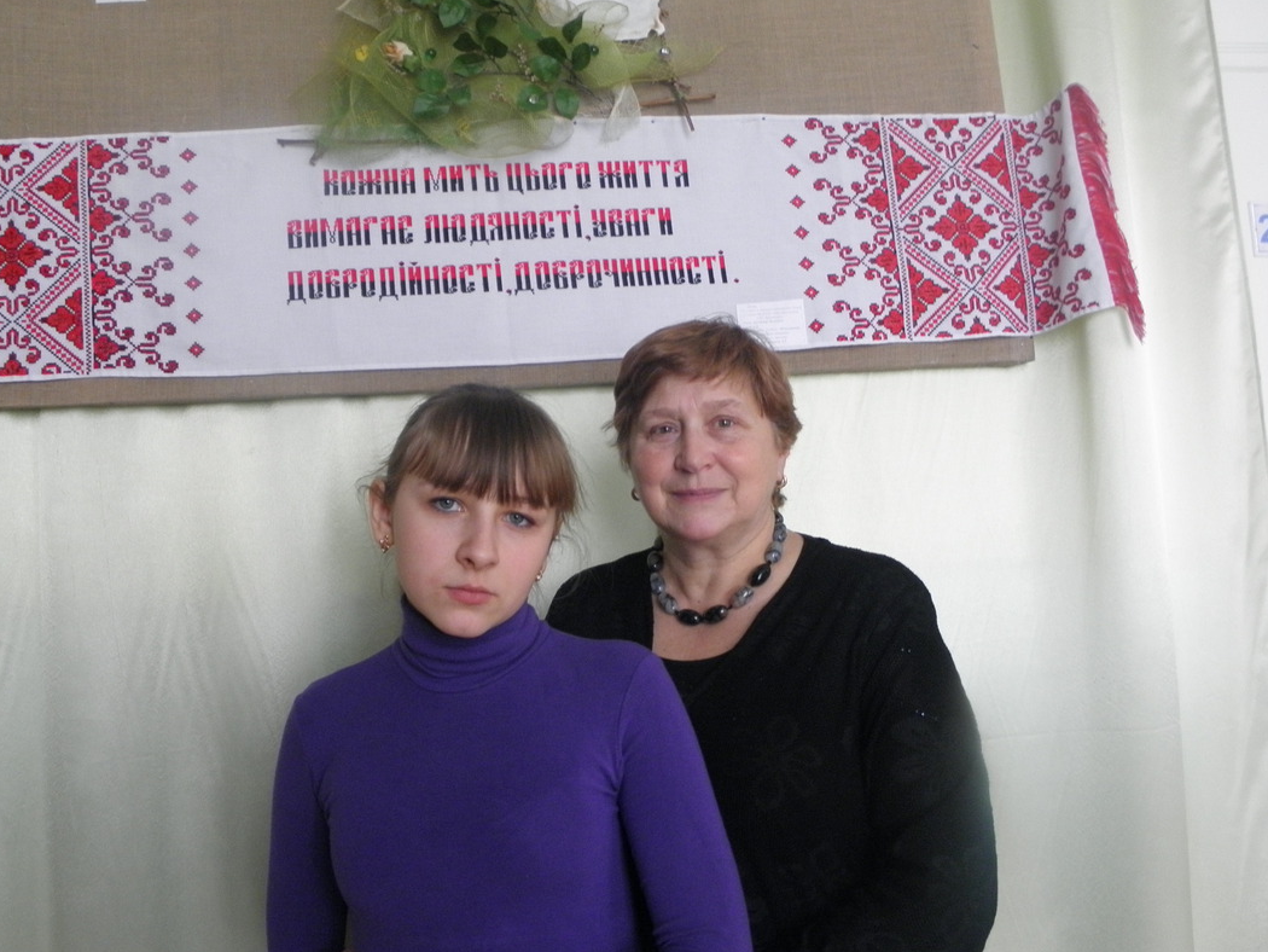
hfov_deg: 56.7
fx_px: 1172
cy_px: 454
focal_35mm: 32
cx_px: 564
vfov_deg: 44.2
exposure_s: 1/30
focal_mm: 5
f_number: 3.5
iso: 200
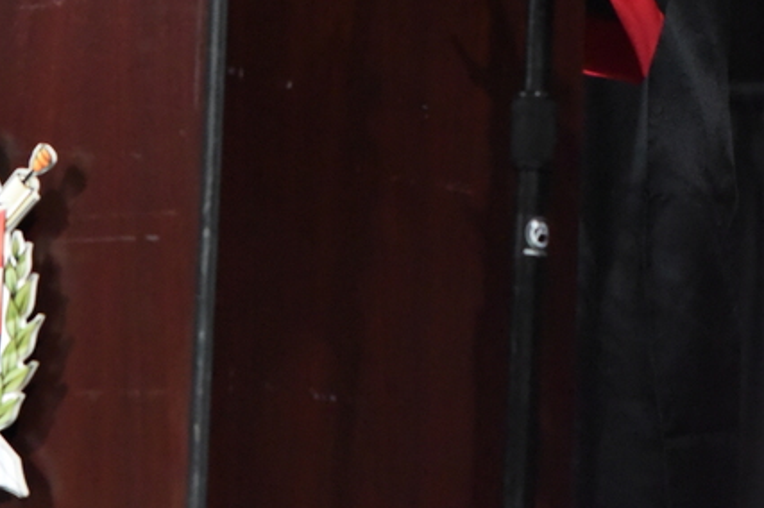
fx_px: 4326
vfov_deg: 6.6
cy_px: -336
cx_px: 226
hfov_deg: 10.1
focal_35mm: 204
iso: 12800
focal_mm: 85
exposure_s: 1/1000
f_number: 4
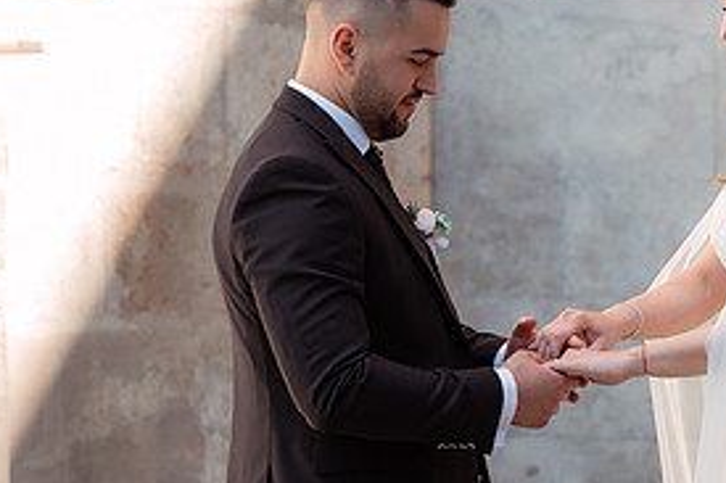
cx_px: 685
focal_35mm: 190
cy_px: 247
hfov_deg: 10.8
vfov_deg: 7.2
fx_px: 3829
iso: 200
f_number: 3.5
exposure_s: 1/320
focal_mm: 85
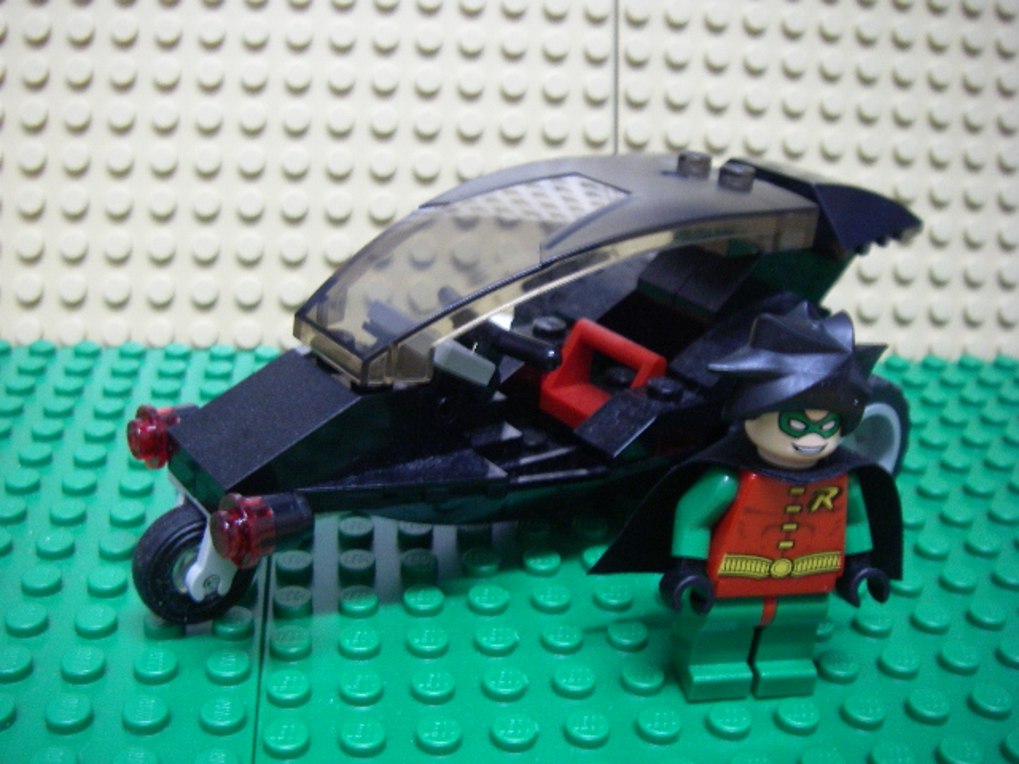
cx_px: 510
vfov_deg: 37.7
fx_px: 1119
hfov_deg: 49.0
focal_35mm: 38
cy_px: 382
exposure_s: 1/4
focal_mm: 6.3
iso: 250
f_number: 3.3
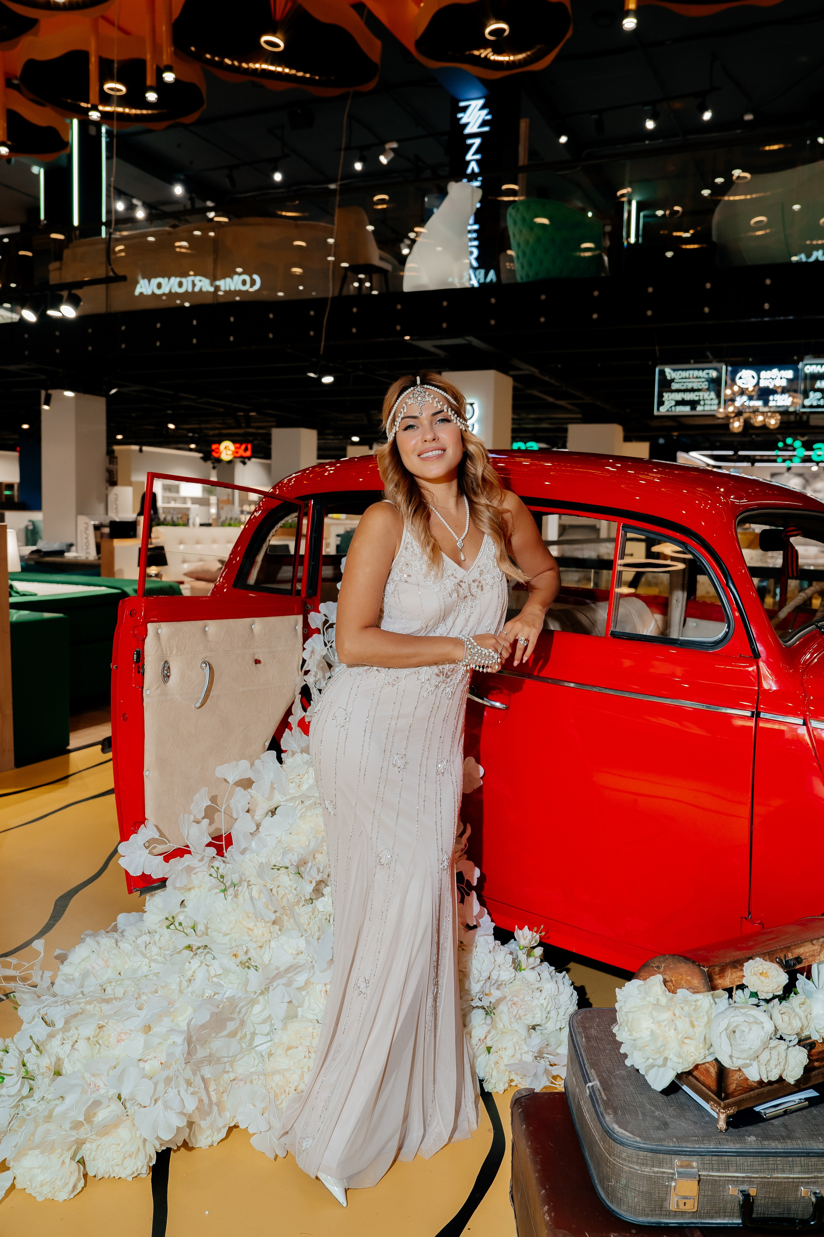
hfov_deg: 46.4
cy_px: 618
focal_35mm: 28
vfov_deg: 65.5
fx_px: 961
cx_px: 412
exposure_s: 1/160
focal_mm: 28
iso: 800
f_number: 4
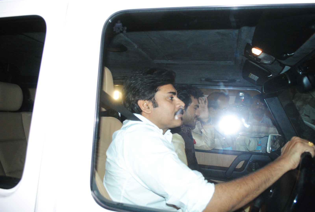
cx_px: 158
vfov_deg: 48.1
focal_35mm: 27
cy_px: 106
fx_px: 237
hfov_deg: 67.3
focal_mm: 18
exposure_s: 1/60
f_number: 5
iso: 800
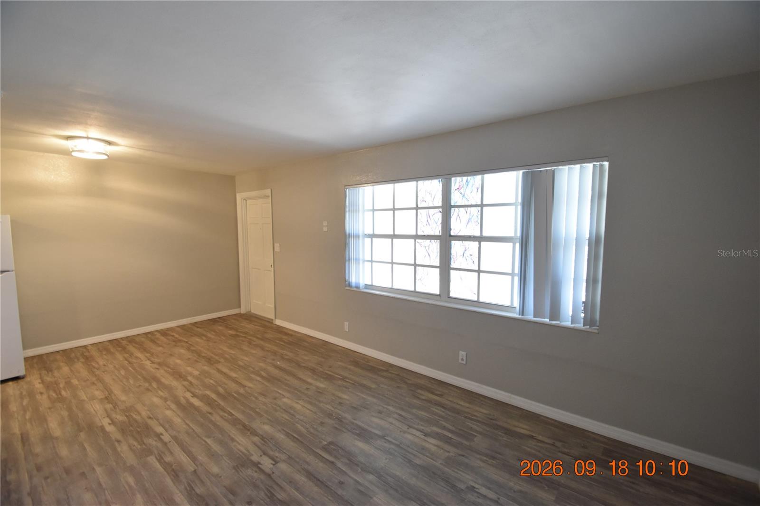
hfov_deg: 100.4
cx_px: 380
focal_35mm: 15
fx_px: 317
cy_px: 253
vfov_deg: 77.3
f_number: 3.5
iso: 1400
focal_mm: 10
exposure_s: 1/60
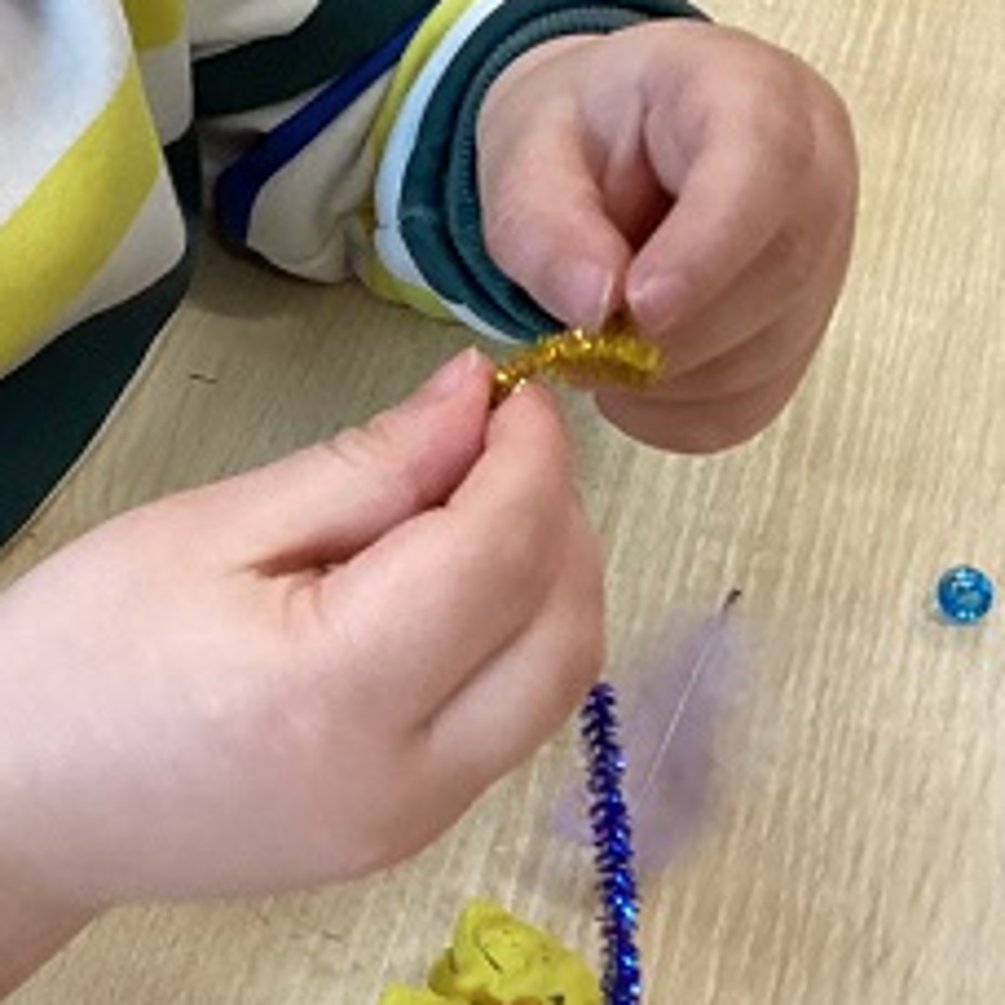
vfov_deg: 21.4
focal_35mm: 80
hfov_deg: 21.3
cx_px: 150
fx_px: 2628
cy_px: 238
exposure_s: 1/60
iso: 320
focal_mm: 3.3
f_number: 2.4
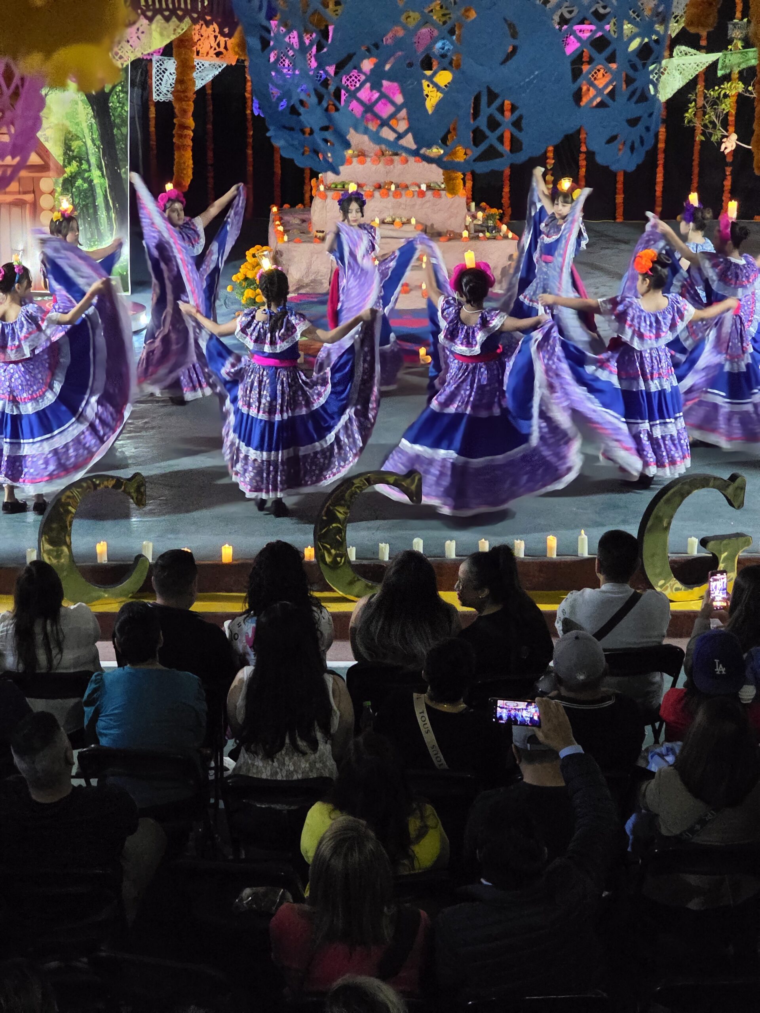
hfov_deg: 21.3
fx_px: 2020
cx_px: 380
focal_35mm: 69
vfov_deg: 28.2
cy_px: 506
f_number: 2.4
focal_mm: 7.9
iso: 2500
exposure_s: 1/30
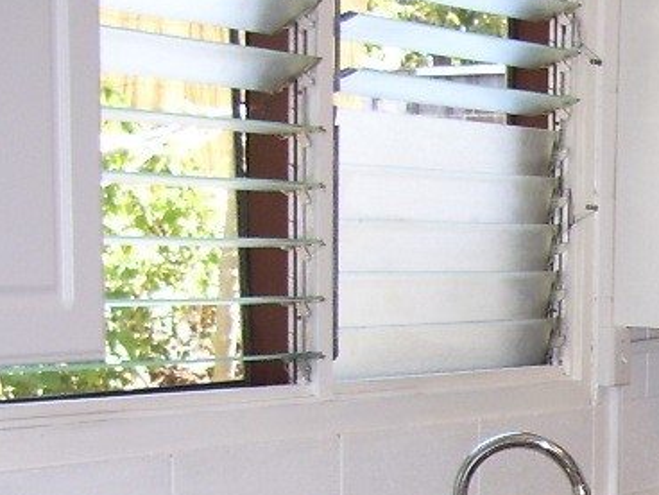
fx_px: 2113
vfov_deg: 12.9
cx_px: 972
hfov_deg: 16.3
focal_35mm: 111
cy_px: 640
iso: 80
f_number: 2.7
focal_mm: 5.6
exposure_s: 1/60
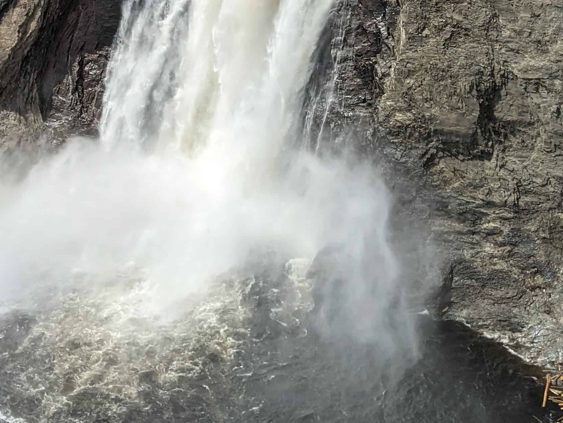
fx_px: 1057
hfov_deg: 29.8
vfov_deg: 21.2
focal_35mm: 65
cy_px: -63
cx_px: 230
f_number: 1.8
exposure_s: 1/5882
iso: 60
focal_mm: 4.44
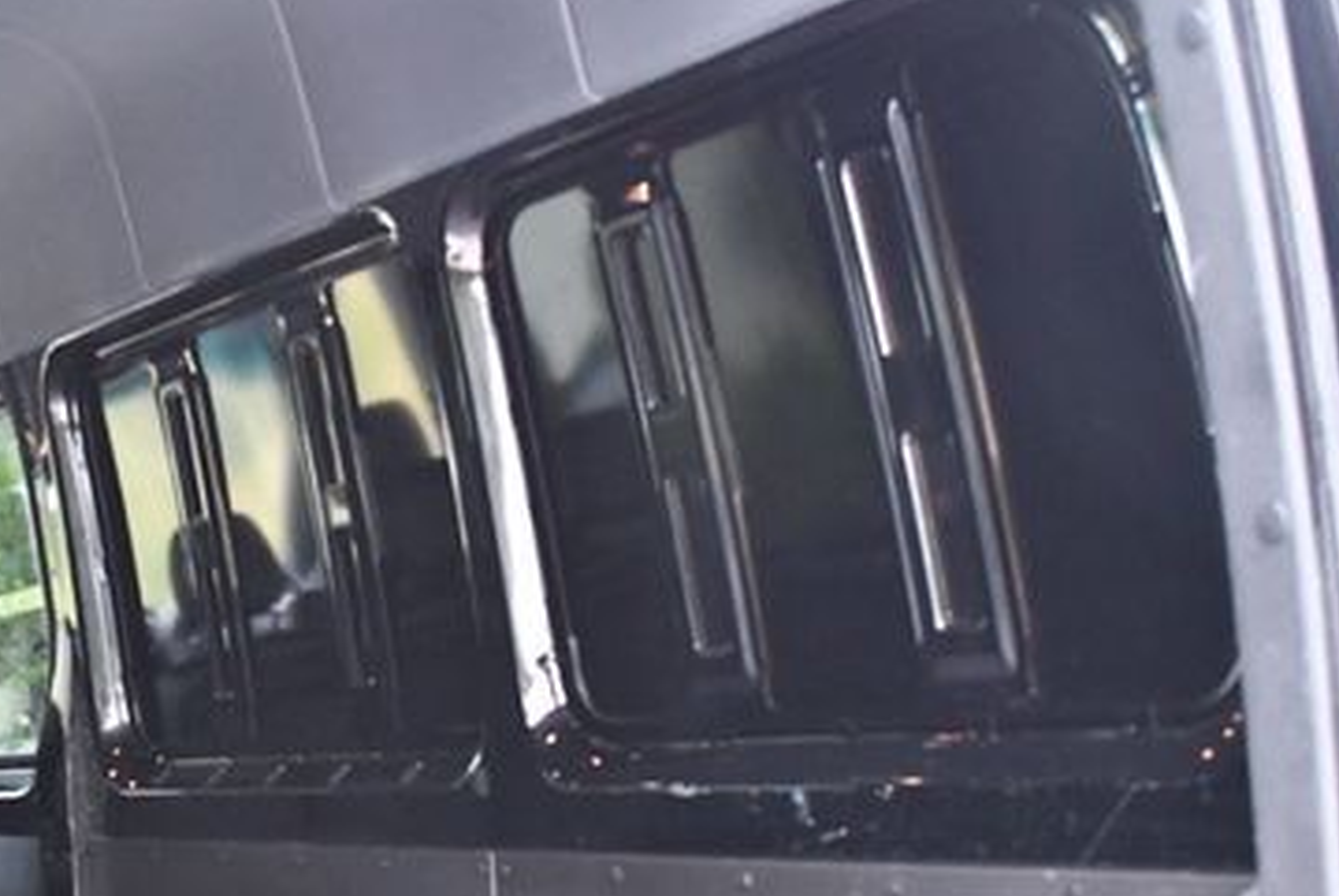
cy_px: 770
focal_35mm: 64
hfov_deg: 31.1
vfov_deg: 20.9
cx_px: 446
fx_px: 2383
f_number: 3.5
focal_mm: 18
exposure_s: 1/125
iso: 2000
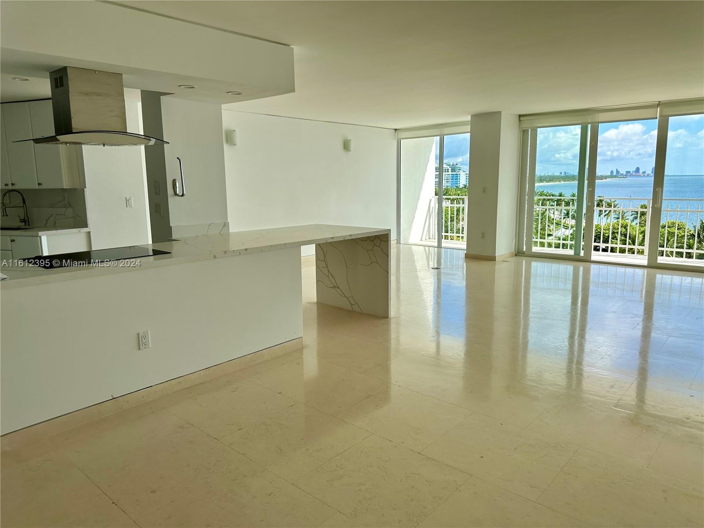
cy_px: 264
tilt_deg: -7.4
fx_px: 488
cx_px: 352
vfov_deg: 56.8
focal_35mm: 24
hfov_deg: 71.6
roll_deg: +0.6
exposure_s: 1/1779
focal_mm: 6.86
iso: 80
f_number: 1.78
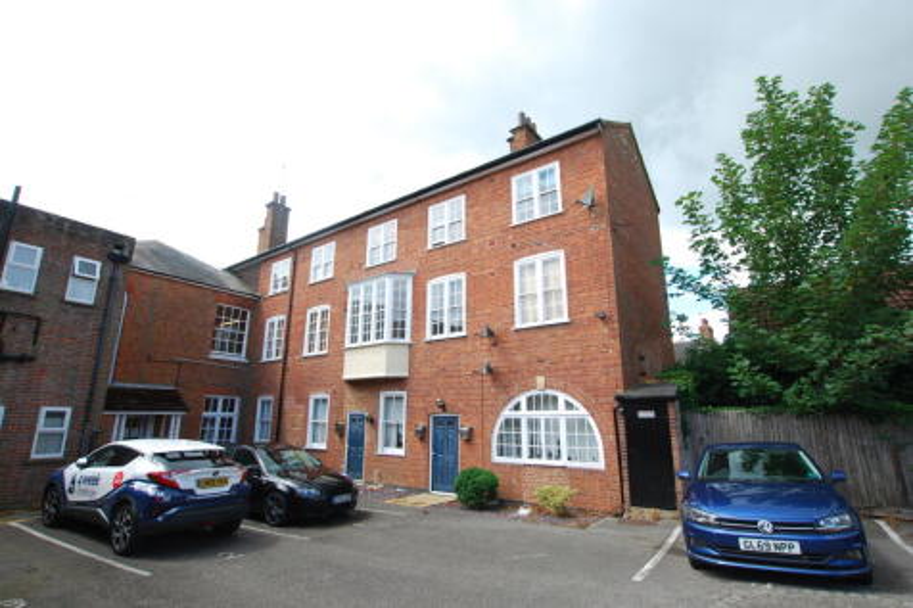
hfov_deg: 92.5
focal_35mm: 17
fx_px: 437
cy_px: 304
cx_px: 456
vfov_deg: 69.6
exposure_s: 1/125
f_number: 5.6
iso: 100
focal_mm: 11.5
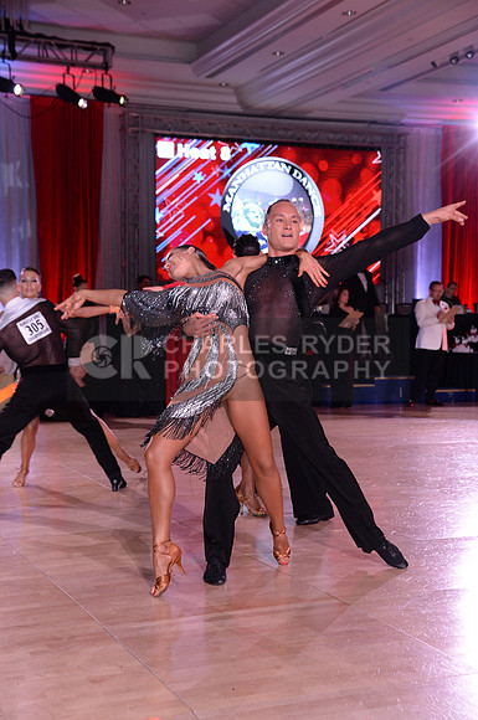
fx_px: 1398
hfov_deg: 19.4
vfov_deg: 28.9
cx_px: 239
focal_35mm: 70
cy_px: 360
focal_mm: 70
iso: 2000
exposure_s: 1/250
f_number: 5.6
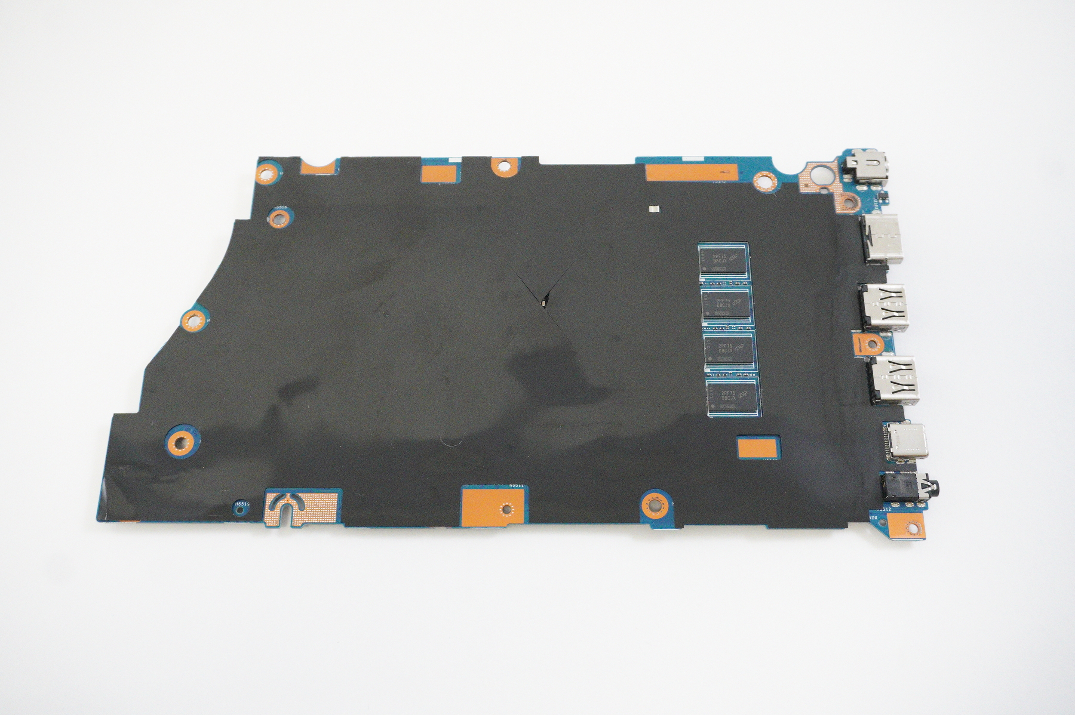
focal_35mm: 34
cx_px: 538
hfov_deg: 55.1
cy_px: 358
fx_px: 1029
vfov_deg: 38.3
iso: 6400
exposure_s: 1/200
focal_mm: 23
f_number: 5.6
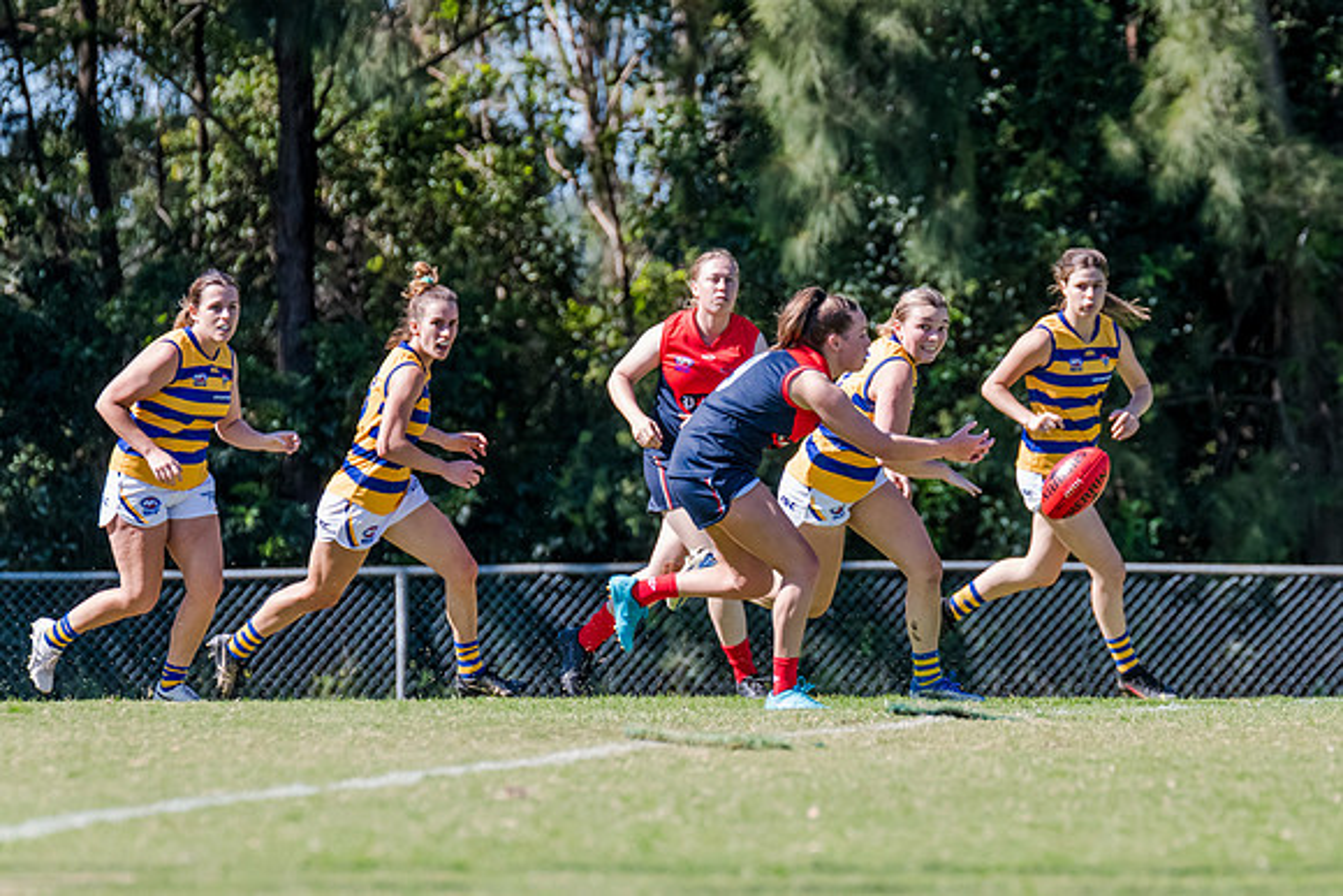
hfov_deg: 4.0
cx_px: 915
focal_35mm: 520
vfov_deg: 2.6
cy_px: 411
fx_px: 19389
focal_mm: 380
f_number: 6.3
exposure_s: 1/1600
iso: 1000
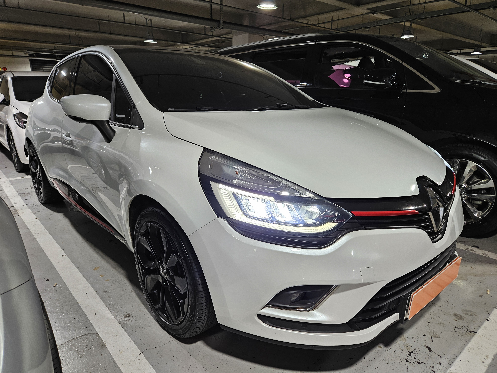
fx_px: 330
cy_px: 186
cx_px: 248
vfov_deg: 58.9
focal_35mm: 23
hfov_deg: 73.9
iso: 100
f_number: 1.8
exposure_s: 1/50
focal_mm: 5.4
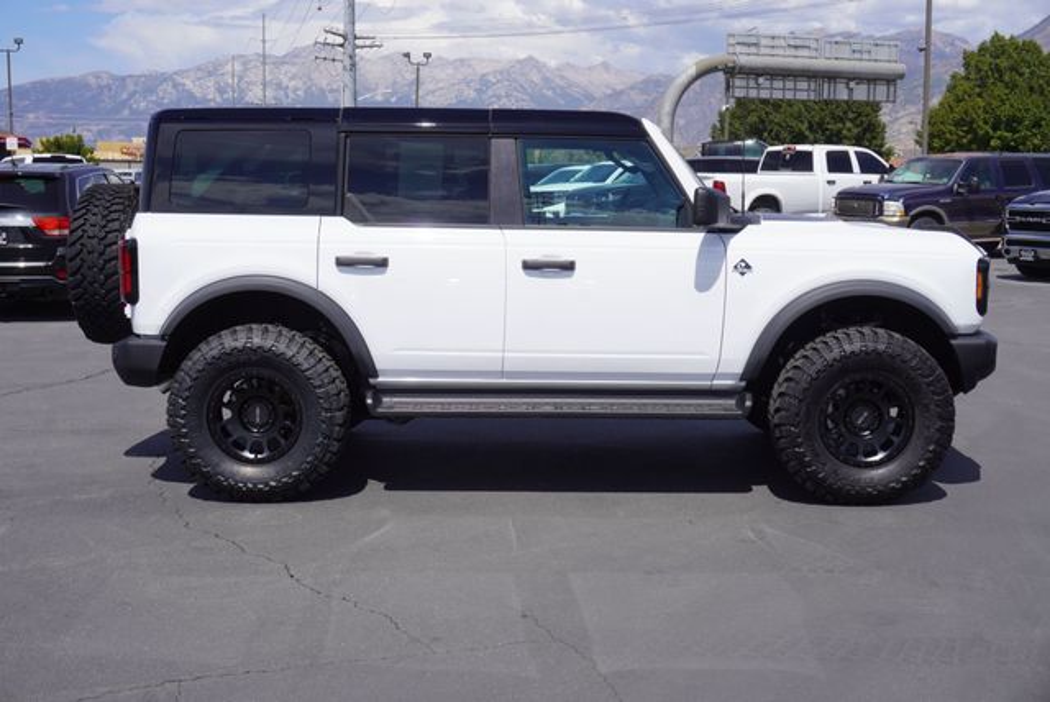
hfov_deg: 43.6
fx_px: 1314
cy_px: 351
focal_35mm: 45
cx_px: 525
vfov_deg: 29.9
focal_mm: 30
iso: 100
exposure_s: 1/200
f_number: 11
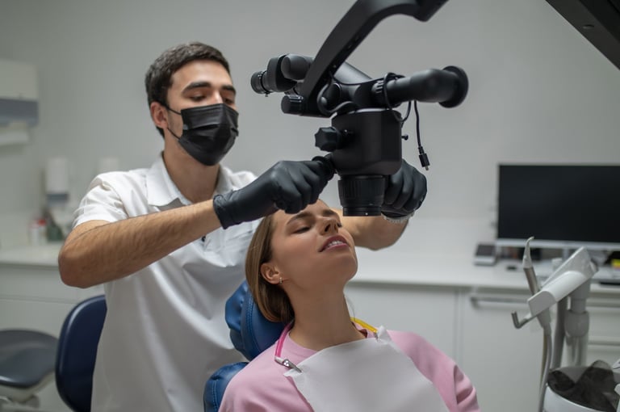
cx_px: 310
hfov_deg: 54.5
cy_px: 206
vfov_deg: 37.8
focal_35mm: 35
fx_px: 602
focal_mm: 35
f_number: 2
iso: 125
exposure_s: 1/160
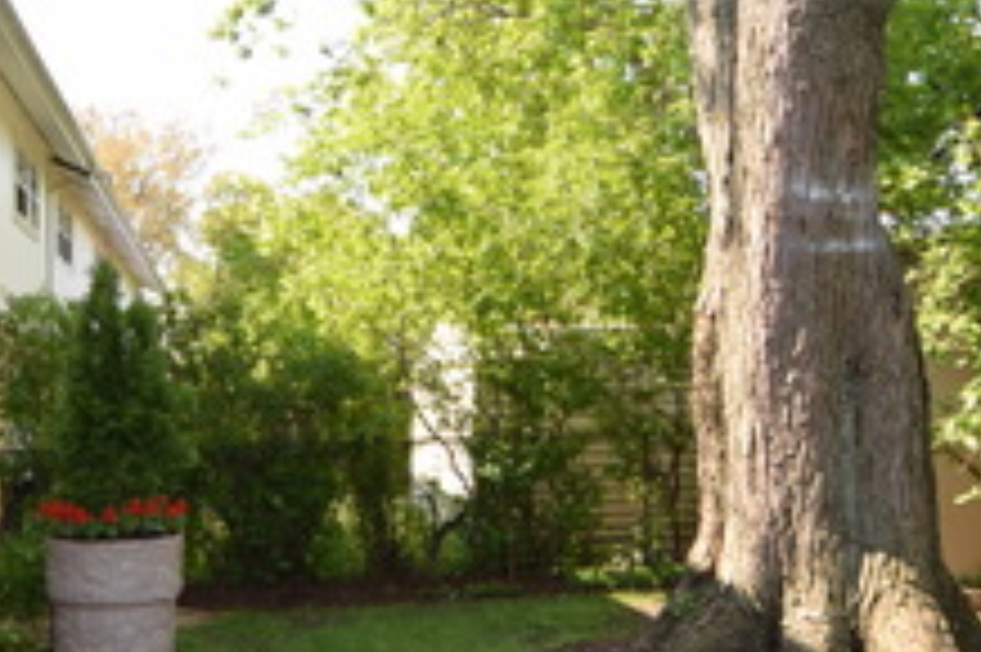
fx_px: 1198
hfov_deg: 43.7
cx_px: 302
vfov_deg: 30.3
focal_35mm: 44
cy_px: 411
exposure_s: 1/125
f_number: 5.6
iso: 180
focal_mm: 10
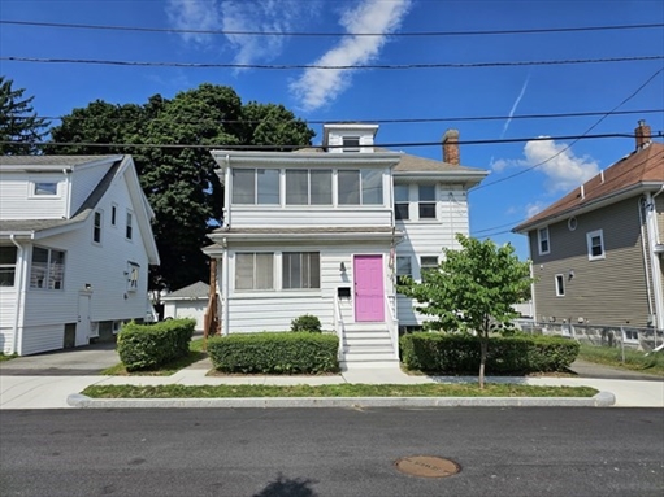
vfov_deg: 58.9
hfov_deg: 73.9
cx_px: 332
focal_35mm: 23
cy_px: 248
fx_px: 441
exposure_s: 1/1663
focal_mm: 6.3
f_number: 1.7
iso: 12
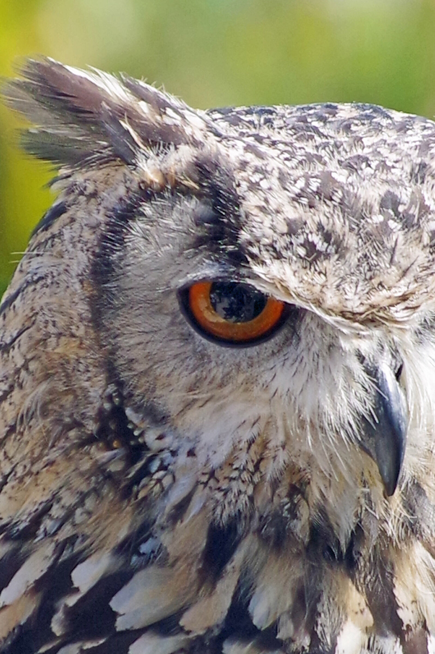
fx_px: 3676
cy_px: 327
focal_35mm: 202
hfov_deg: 6.8
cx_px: 218
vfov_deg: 10.2
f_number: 4
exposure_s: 1/400
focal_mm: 135
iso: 400
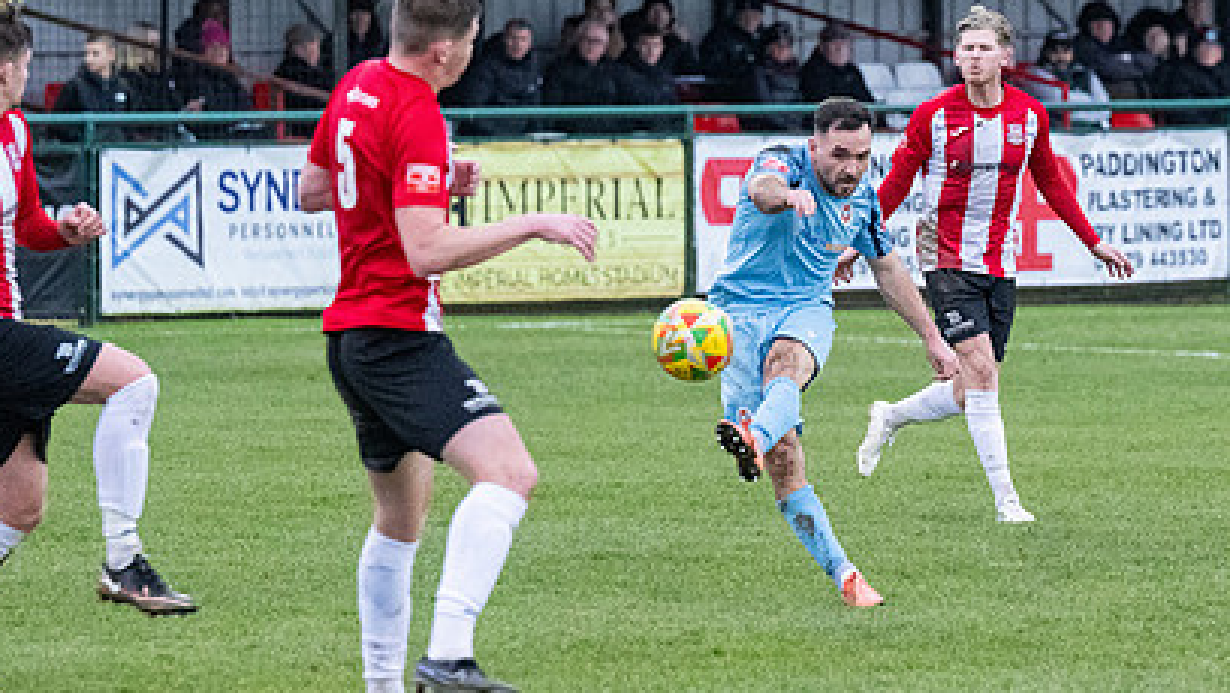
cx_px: 919
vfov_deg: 3.0
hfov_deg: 5.4
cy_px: 282
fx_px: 13085
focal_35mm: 401
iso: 5000
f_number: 4
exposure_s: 1/1250
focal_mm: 175
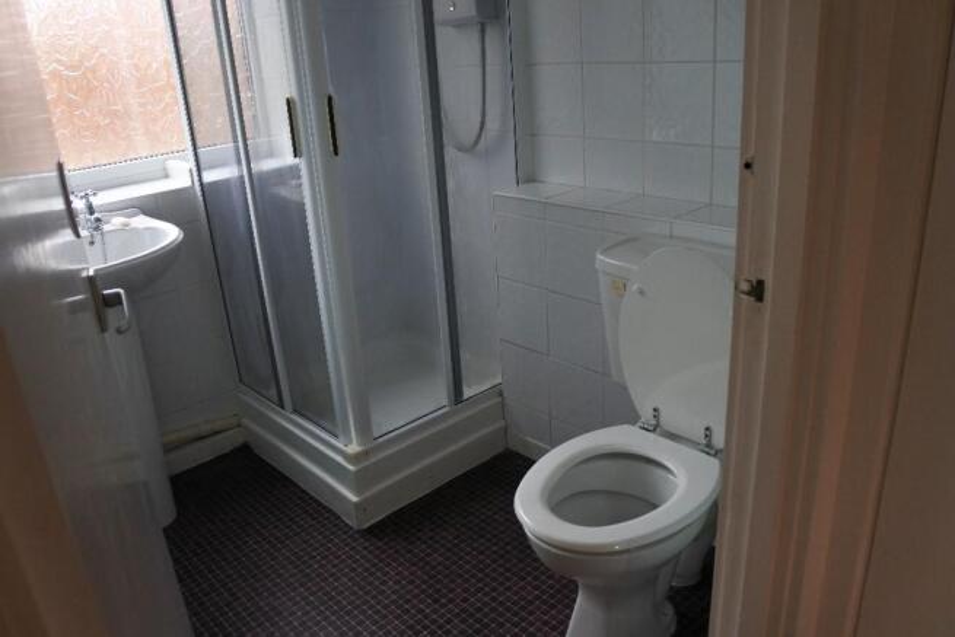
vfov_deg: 48.0
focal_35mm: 27
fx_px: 716
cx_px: 478
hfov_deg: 67.4
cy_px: 318
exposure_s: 1/125
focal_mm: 10
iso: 560
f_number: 3.5
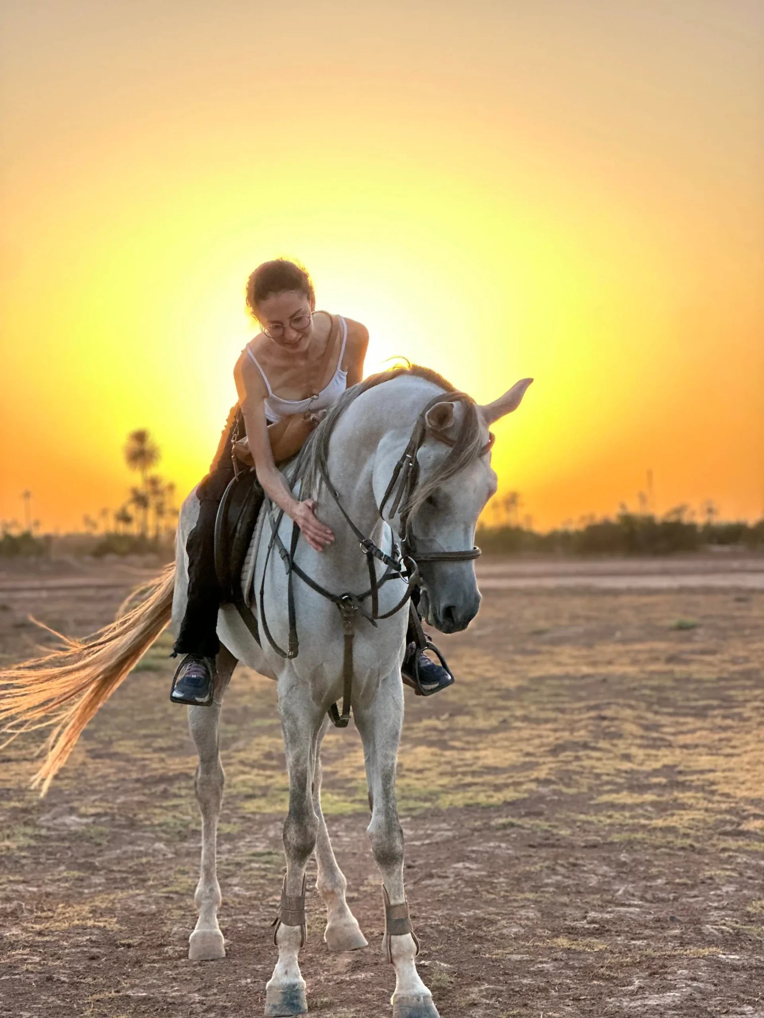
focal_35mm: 77
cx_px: 382
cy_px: 509
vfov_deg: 25.3
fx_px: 2266
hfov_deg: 19.1
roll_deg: +0.5
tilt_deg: +3.2
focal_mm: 9
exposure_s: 1/121
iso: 80
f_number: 2.8
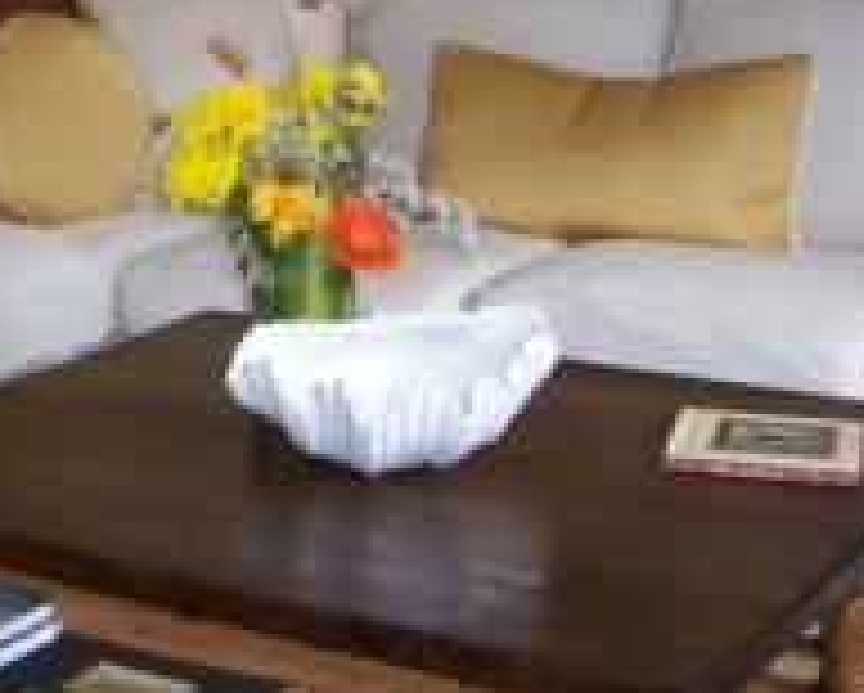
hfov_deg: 21.9
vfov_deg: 18.5
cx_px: -117
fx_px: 2099
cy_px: 90
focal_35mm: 82
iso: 125
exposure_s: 1/60
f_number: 2.8
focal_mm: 6.2
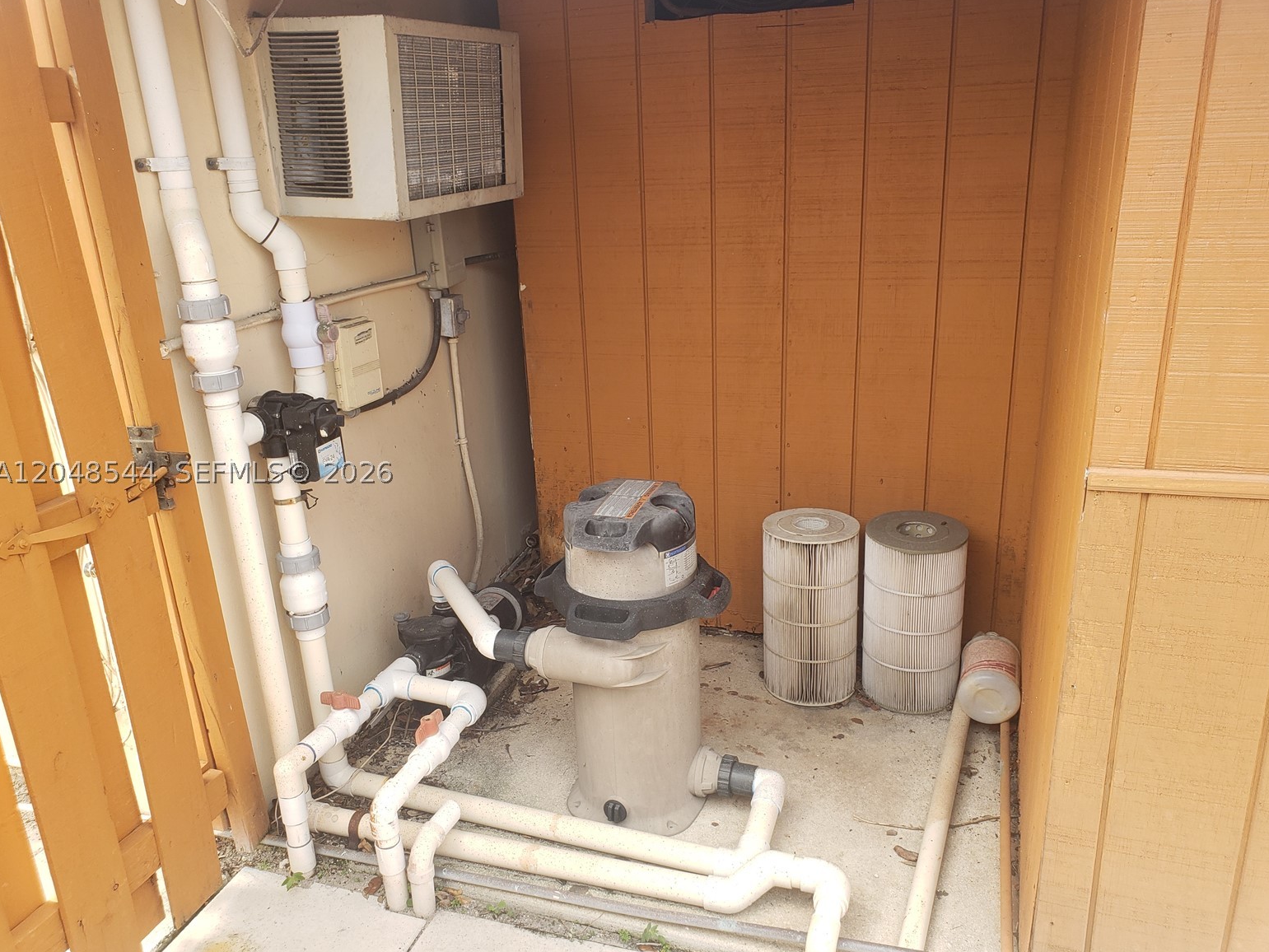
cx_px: 645
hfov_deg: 65.3
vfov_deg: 51.4
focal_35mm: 27
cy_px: 472
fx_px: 990
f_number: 2.4
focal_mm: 4.3
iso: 50
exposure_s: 1/147
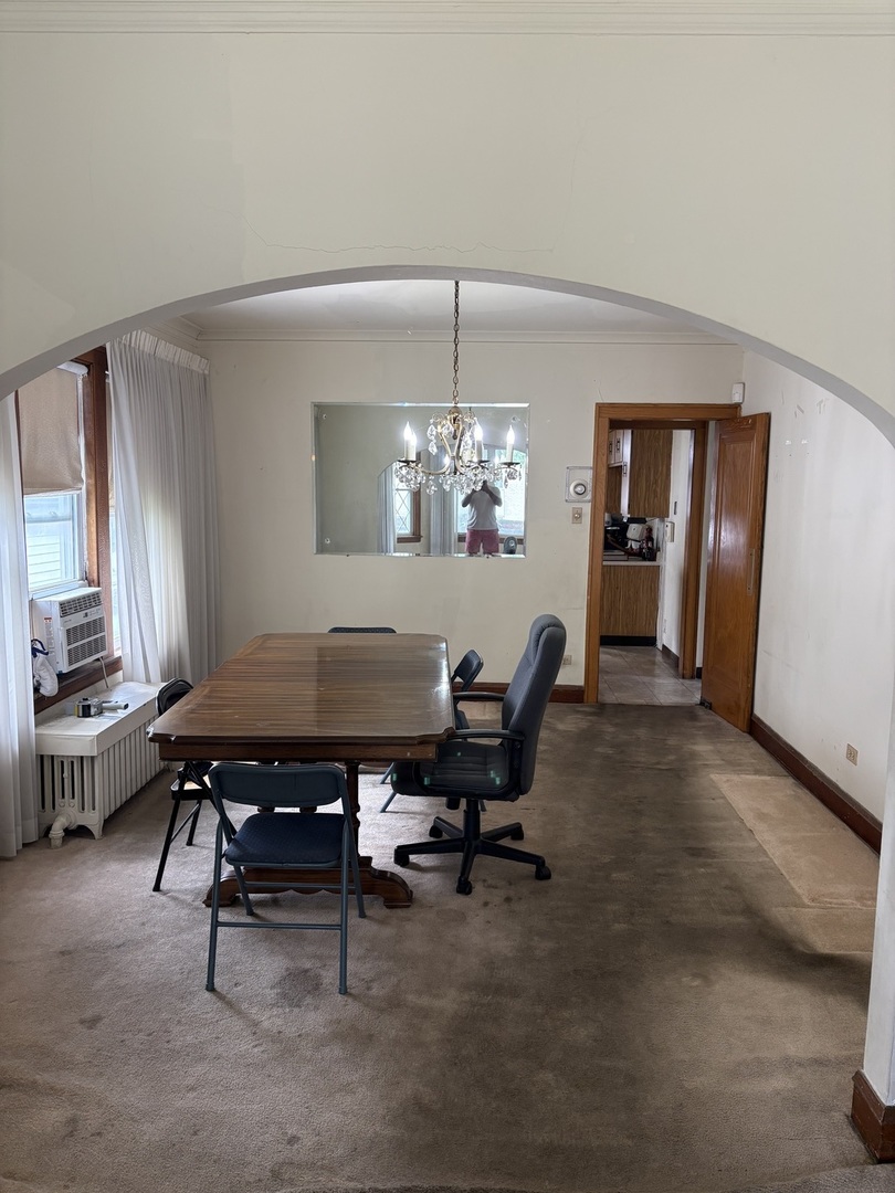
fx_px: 896
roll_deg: -0.9
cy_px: 596
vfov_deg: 67.3
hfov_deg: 53.1
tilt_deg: -6.8
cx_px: 448
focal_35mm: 26
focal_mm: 5.96
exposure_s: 1/60
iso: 125
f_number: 1.6
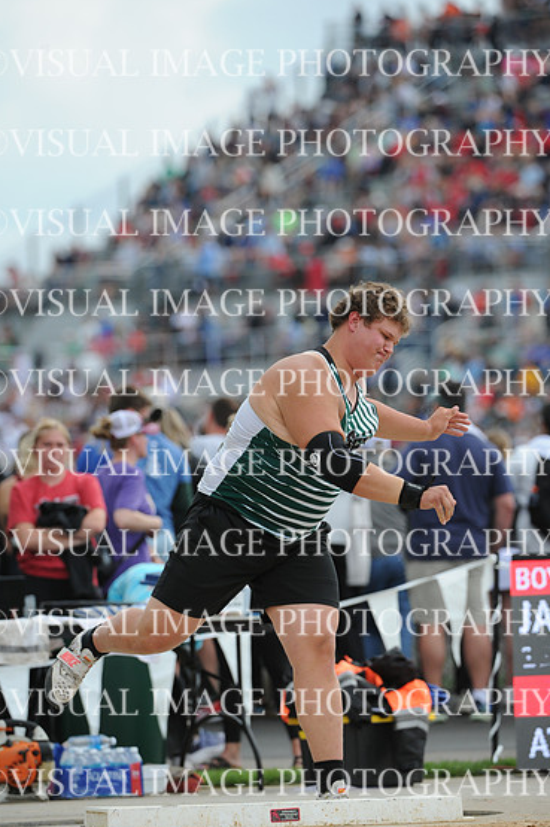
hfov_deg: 4.0
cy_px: 422
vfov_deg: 6.0
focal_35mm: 345
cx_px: 267
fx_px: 7920
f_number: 5
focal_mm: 330
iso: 800
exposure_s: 1/2000
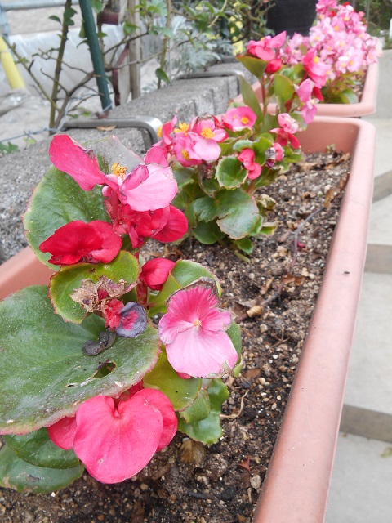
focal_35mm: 26
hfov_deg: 53.1
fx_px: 393
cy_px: 262
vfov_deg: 67.3
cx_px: 196
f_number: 3.4
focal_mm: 4.7
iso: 80
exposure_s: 1/30
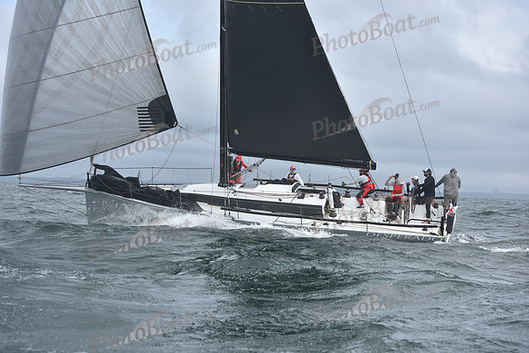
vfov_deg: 19.5
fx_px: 1029
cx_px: 264
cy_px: 176
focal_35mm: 70
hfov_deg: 28.8
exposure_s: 1/1250
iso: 200
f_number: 4.5
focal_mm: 70
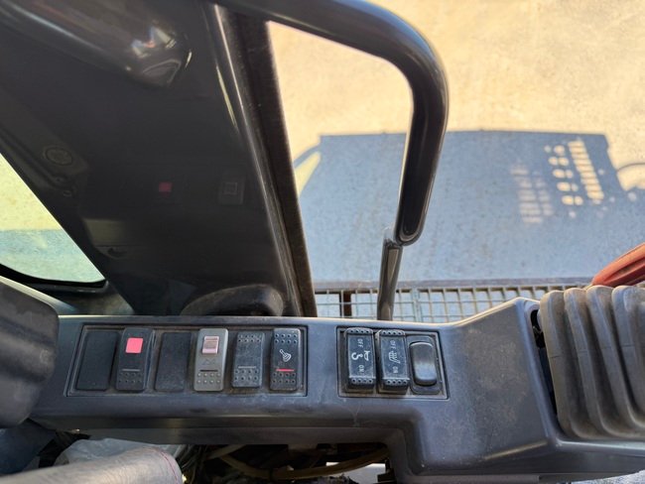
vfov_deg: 56.8
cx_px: 322
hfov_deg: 71.6
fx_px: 447
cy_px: 242
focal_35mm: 24
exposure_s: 1/563
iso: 80
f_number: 1.78
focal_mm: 6.76
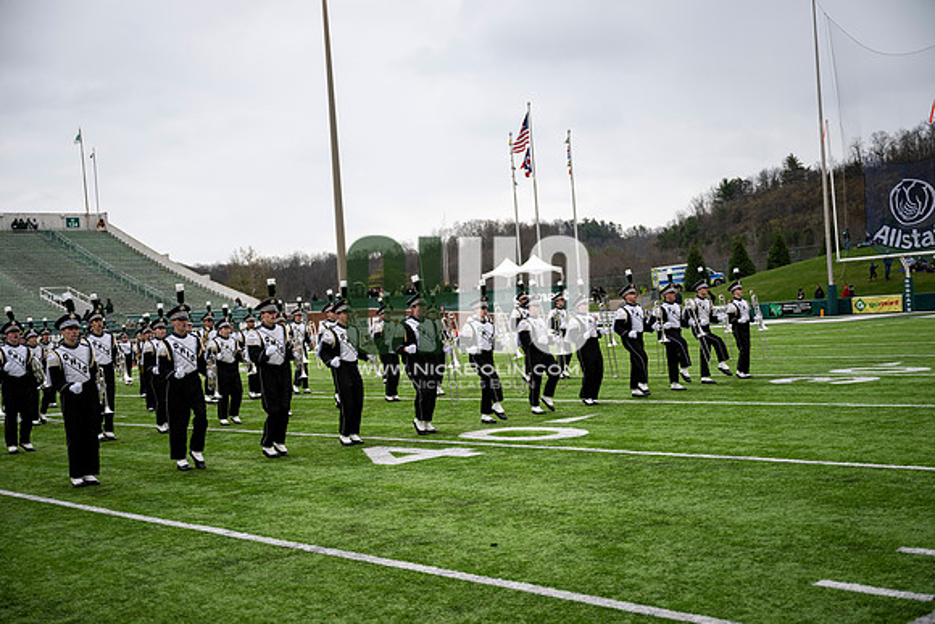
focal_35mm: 42
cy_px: 312
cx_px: 468
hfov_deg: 46.4
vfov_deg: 31.9
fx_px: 1091
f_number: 2.8
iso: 100
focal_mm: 42
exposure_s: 1/500
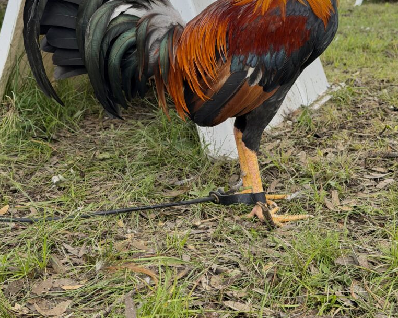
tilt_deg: -5.1
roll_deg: -0.2
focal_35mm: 63
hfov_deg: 30.0
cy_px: 57
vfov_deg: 23.8
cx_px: 199
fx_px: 742
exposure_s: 1/706
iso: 64
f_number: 1.78
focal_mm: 6.76
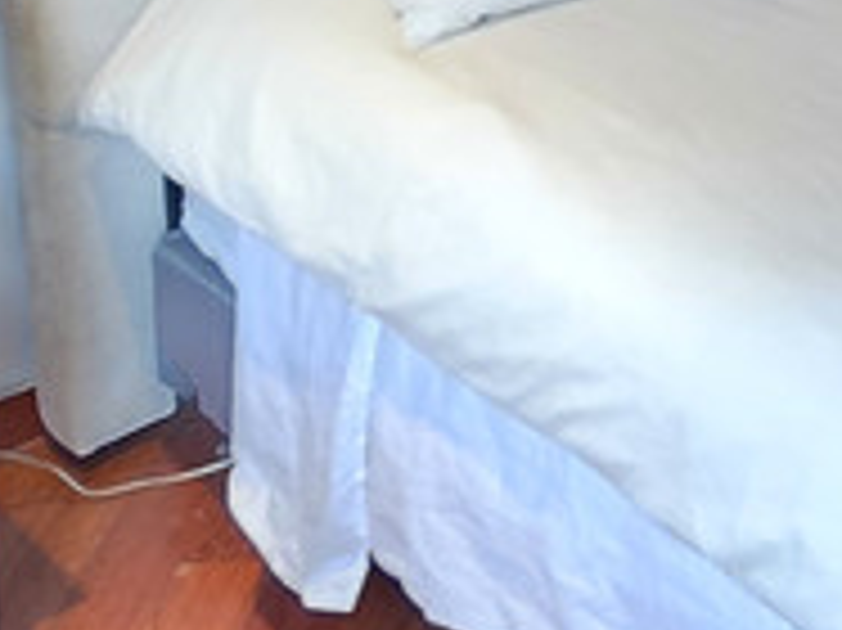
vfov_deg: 17.3
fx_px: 1823
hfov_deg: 20.7
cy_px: -374
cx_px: 1373
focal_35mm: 75
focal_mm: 2.2
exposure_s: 1/60
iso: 320
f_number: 1.9
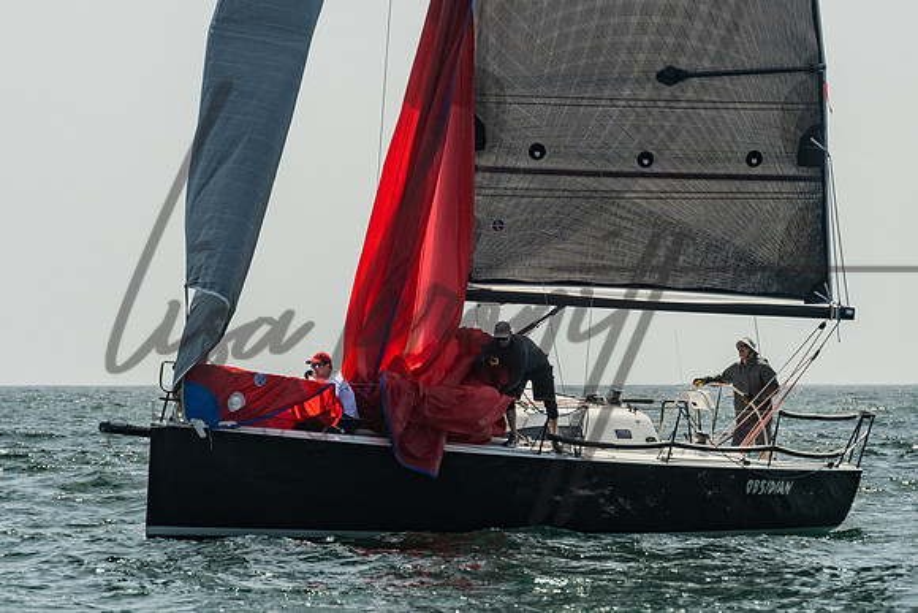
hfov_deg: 7.0
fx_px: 7529
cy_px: 247
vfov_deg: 4.7
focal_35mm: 295
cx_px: 431
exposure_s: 1/1000
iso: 320
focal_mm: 150
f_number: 6.3
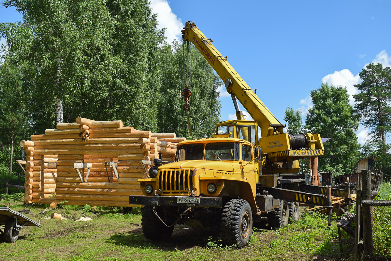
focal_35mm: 38
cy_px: 130
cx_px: 196
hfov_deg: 51.3
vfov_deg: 35.5
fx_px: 407
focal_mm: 25
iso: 200
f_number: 7.1
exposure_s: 1/640
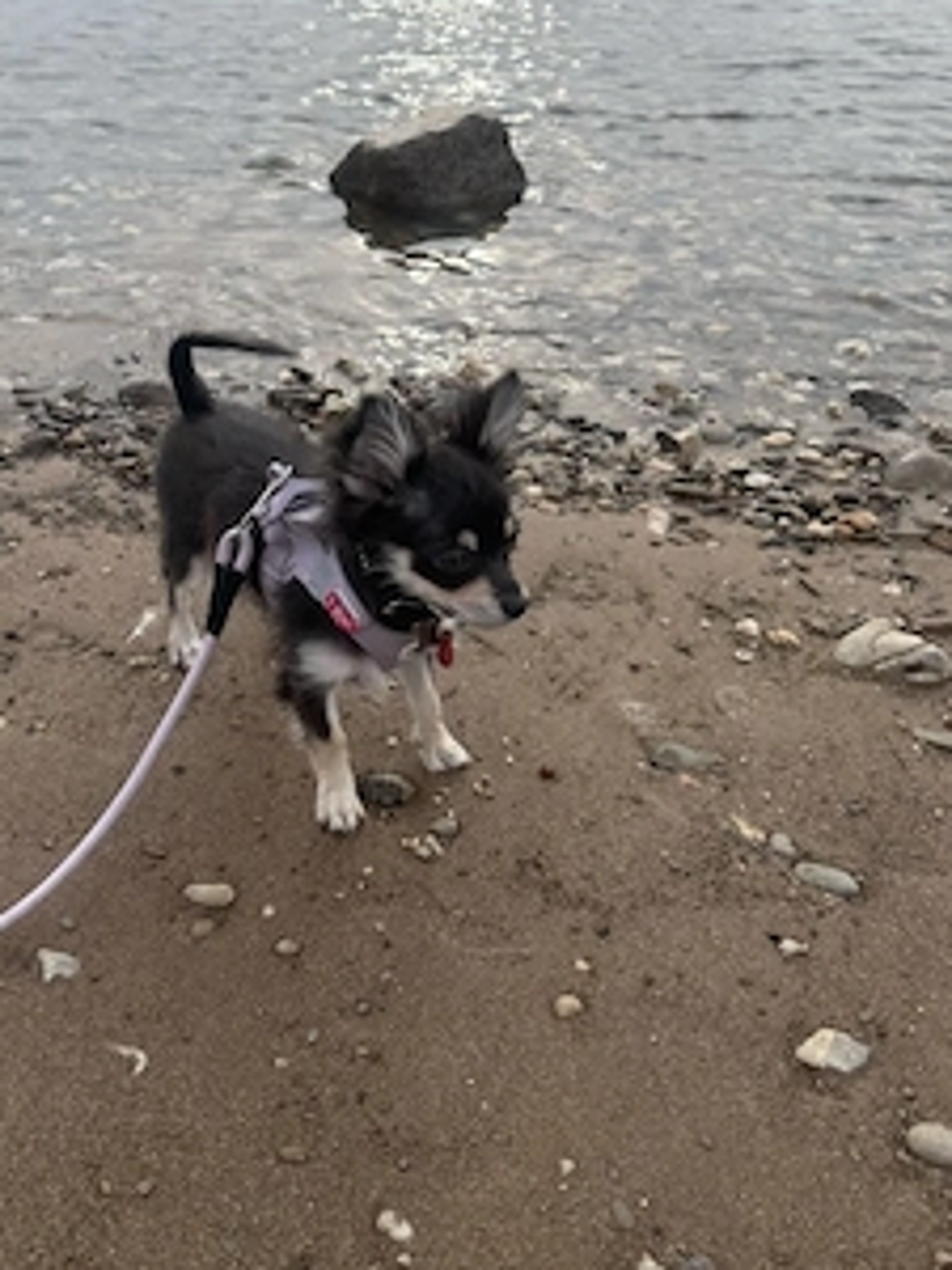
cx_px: 453
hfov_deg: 44.1
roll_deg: -0.8
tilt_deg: -33.3
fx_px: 1173
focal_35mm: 32
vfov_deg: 56.4
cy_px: 512
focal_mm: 6.76
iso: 80
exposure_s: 1/2000
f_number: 1.78
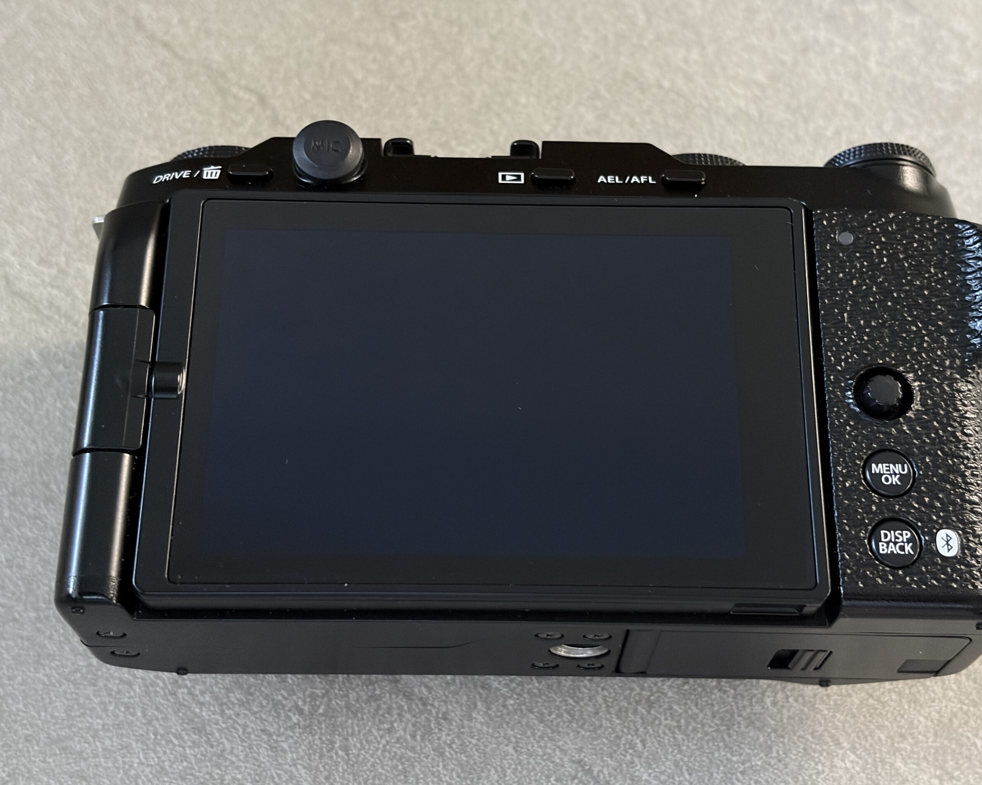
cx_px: 528
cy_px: 392
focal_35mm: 55
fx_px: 1599
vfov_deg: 27.6
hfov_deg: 34.1
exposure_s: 1/30
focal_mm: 5.96
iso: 320
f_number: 1.6
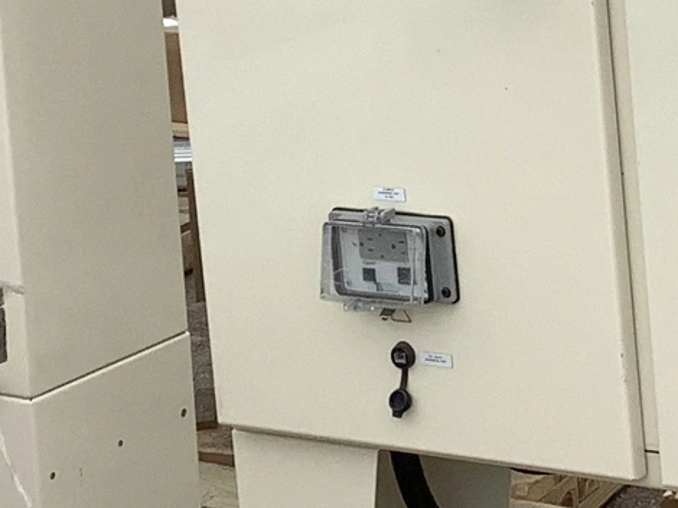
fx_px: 2584
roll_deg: +1.7
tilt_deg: -6.0
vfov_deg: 11.0
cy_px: -131
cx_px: 529
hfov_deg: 14.9
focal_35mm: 132
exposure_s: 1/1235
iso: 25
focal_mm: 3.3
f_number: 2.4
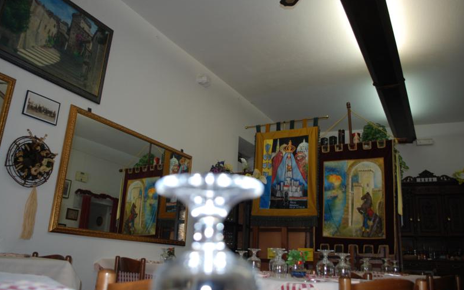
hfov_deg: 66.5
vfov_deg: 44.5
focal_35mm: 28
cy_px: 145
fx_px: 354
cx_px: 233
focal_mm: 18
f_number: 3.5
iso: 200
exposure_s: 1/60
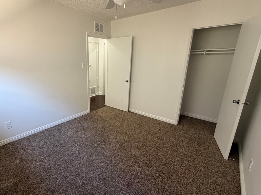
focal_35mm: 18
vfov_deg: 71.6
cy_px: 95
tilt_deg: -15.2
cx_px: 104
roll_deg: +0.9
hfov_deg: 86.6
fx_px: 136
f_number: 2.2
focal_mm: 2.22
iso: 320
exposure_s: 1/96
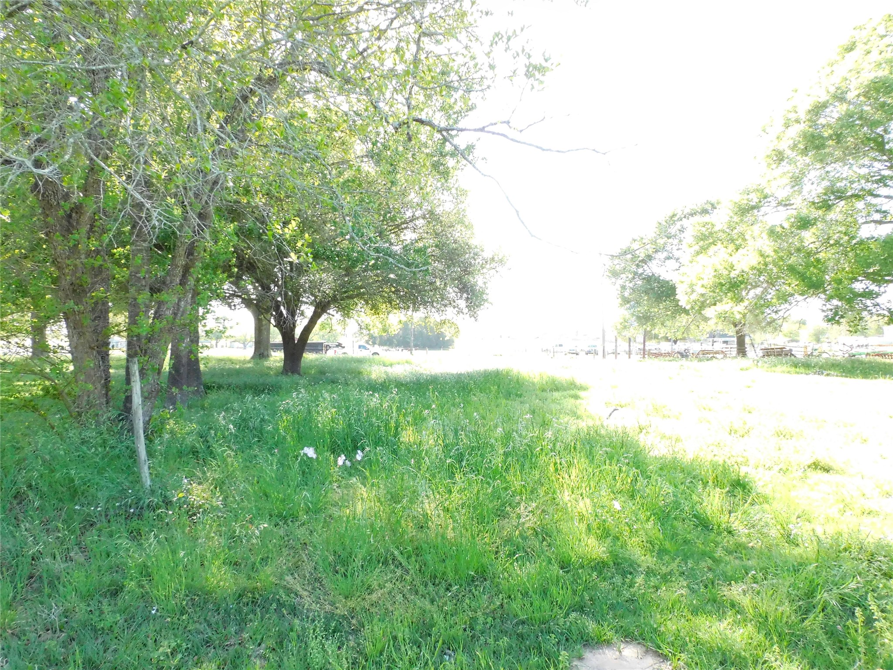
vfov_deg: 56.8
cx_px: 446
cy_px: 335
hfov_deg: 71.6
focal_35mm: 24
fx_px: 619
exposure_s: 1/500
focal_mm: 4.3
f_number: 3.3
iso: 800
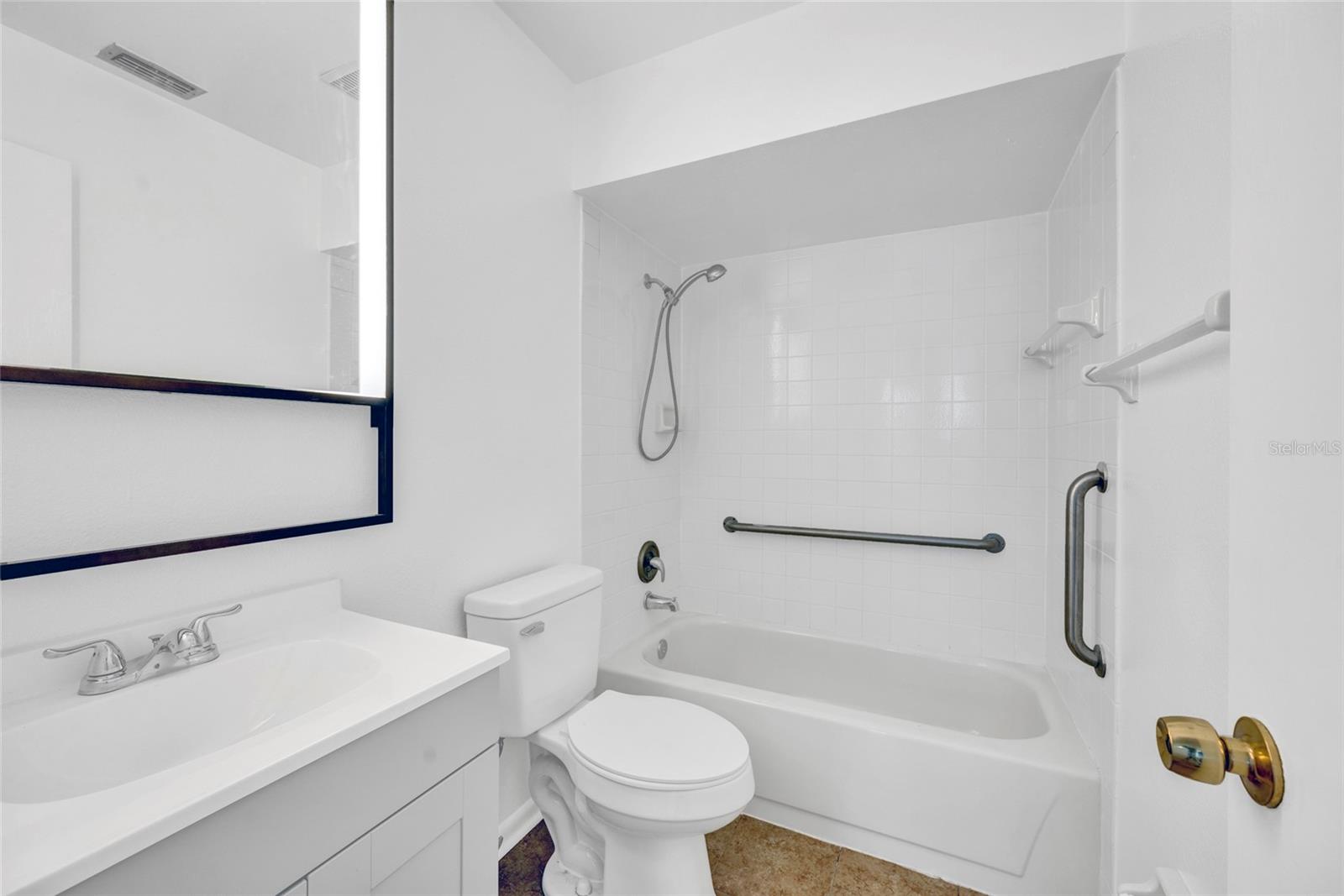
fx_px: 523
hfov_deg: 104.2
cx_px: 672
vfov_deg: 81.2
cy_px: 448
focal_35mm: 14
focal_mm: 14
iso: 250
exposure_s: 1/3.33
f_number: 7.1
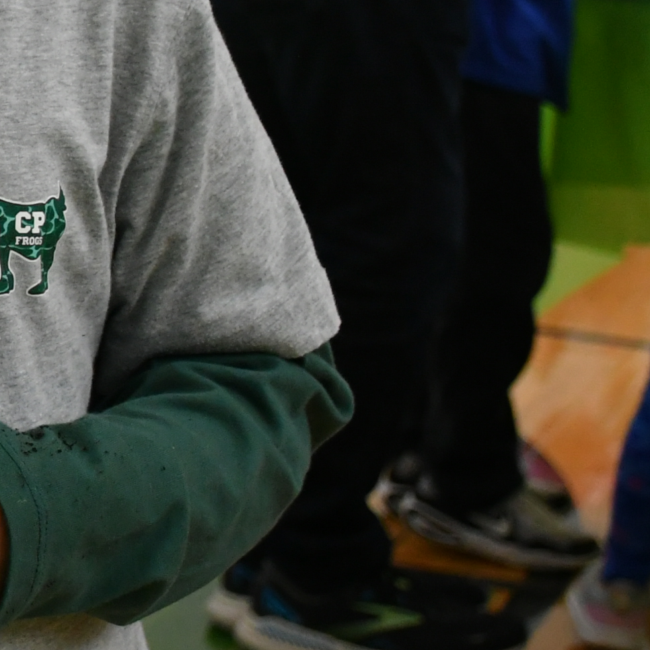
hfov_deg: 10.9
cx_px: -642
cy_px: 111
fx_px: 3123
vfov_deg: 11.8
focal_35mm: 147
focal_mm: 27
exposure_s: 1/800
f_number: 4
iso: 1600
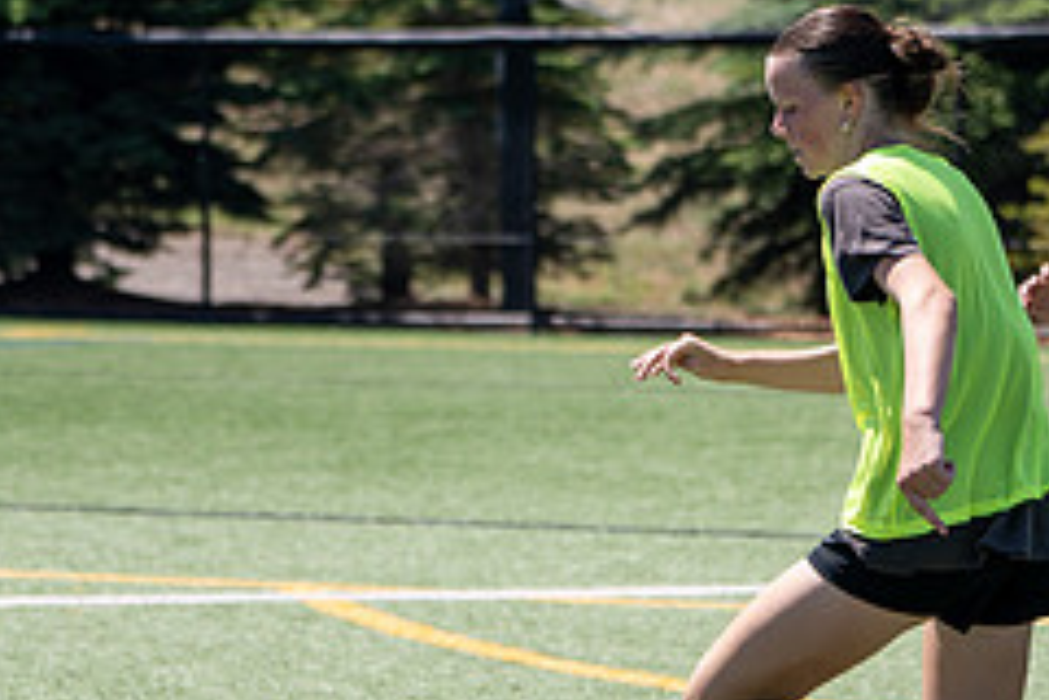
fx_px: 6497
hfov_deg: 9.2
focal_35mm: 223
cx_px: 725
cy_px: 358
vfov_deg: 6.2
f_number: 2.8
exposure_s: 1/800
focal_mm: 70
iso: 50
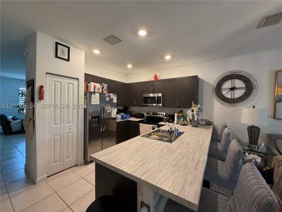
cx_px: 141
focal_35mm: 14
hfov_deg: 102.1
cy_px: 106
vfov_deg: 85.7
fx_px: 114
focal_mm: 2.22
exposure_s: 1/60
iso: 250
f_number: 2.2
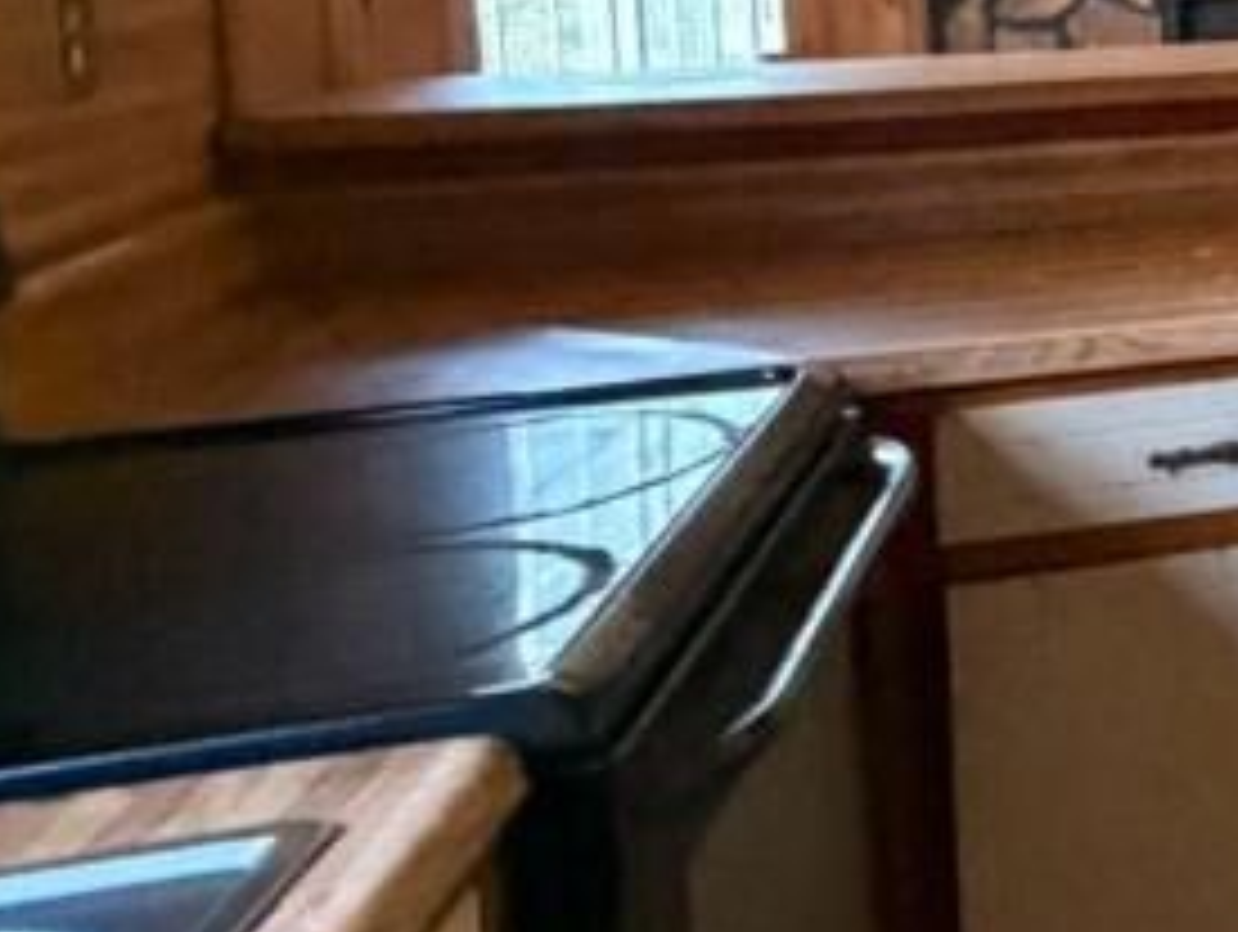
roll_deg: +0.4
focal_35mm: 61
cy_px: -86
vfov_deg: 22.7
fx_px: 2184
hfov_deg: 20.9
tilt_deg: -1.7
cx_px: 2255
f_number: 2.2
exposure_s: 1/60
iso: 640
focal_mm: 2.22
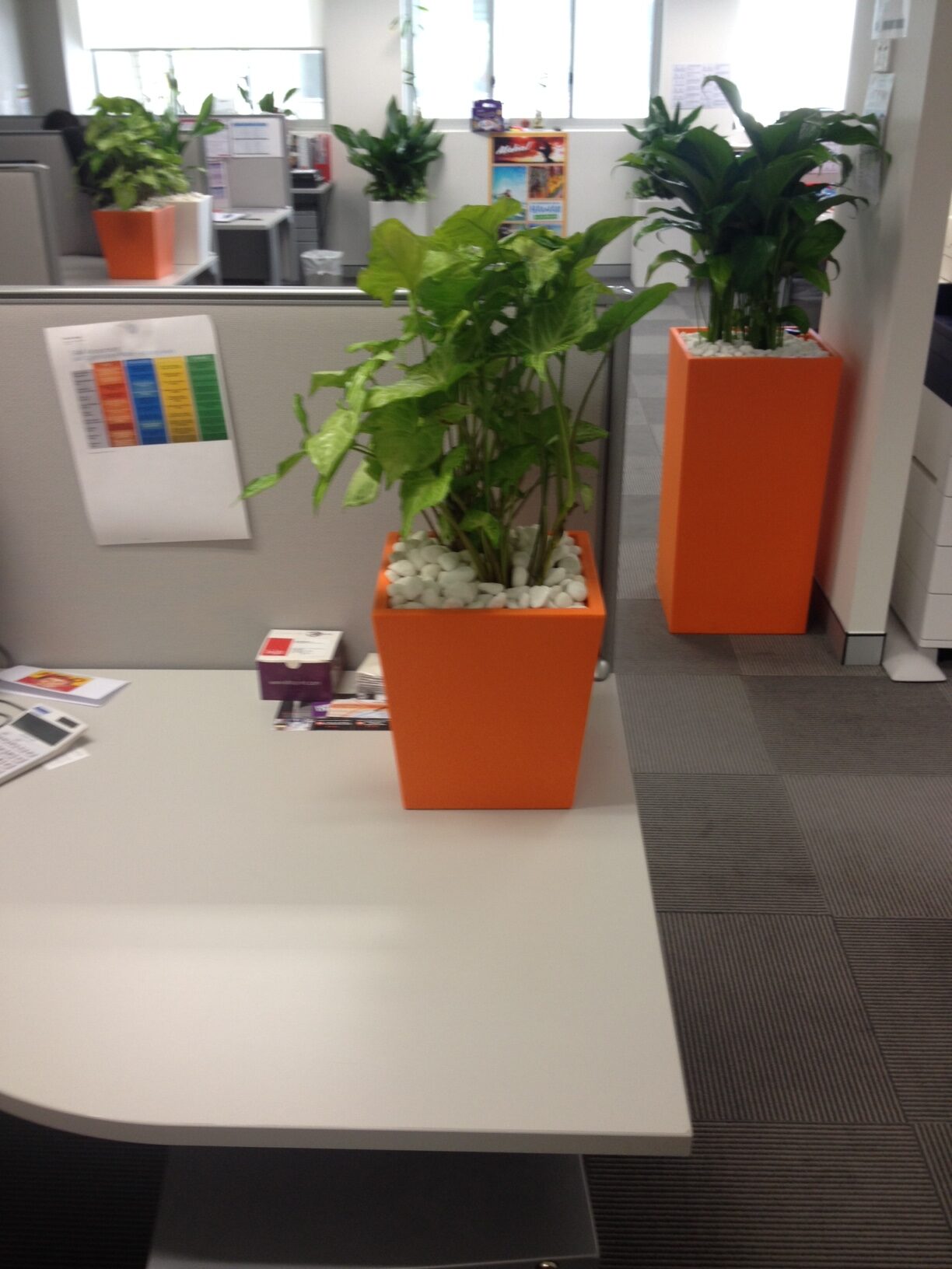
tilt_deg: -28.4
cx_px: 476
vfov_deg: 52.6
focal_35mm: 35
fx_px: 1283
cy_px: 634
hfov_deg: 40.7
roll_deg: +0.8
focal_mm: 4.28
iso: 50
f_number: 2.4
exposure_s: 1/20
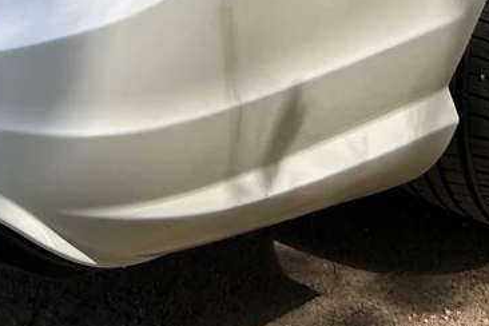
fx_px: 1929
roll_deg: +0.7
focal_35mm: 142
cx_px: 281
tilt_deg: -11.0
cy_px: -477
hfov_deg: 14.4
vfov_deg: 8.7
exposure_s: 1/949
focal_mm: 5.7
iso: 50
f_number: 1.5
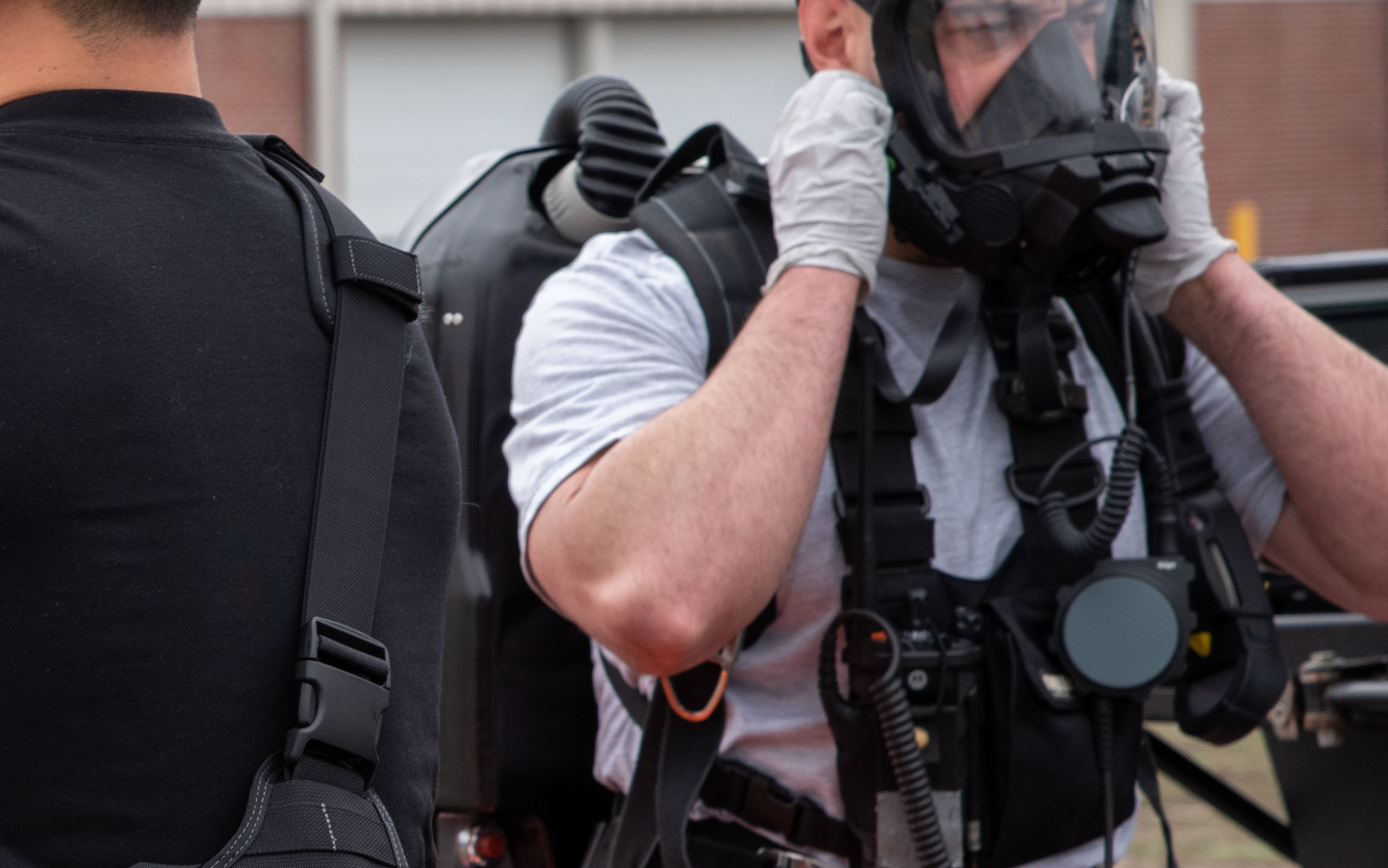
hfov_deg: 8.5
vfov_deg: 5.4
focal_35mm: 245
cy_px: 492
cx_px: -93
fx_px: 9269
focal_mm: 92
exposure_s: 1/250
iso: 360
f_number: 8
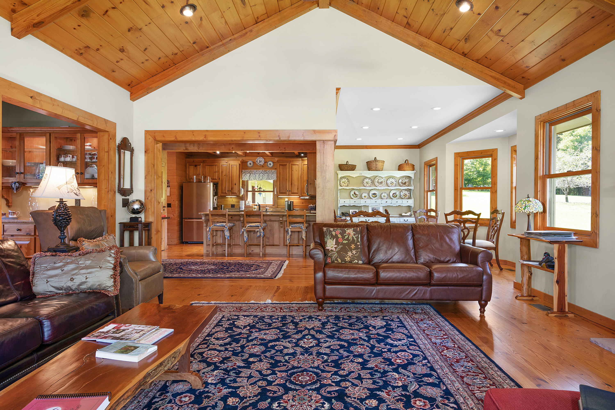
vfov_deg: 59.5
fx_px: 359
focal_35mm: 21
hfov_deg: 81.2
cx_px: 308
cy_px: 205
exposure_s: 1/4
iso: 250
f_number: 8
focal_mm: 21
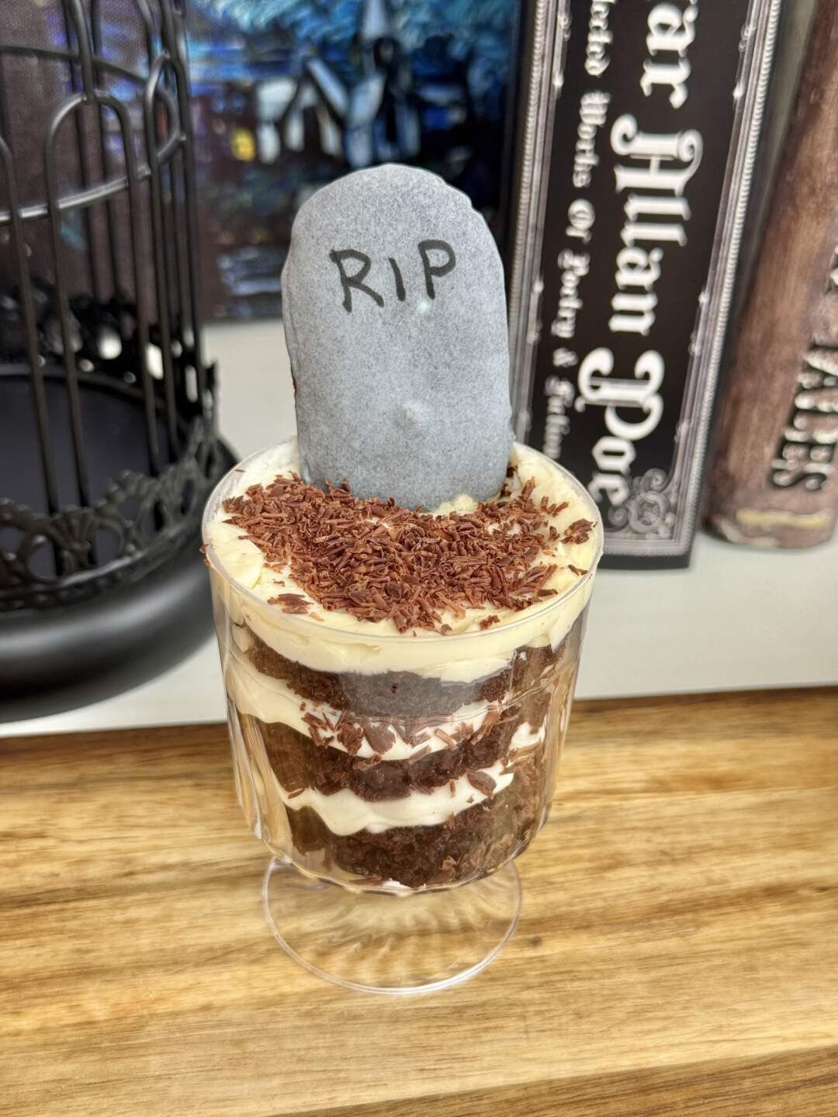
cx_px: 419
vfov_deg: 39.7
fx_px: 1549
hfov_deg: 30.3
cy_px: 558
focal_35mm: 48
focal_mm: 6.76
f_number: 1.78
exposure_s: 1/865
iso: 64
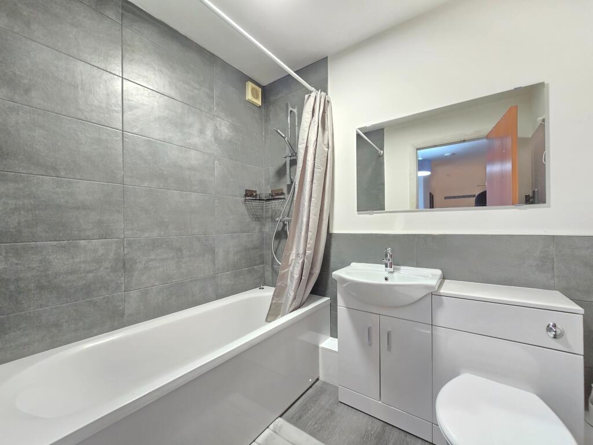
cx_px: 296
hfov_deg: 106.2
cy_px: 222
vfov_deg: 89.9
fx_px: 223
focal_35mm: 13
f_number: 2.2
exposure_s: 1/50
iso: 800
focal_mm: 2.2
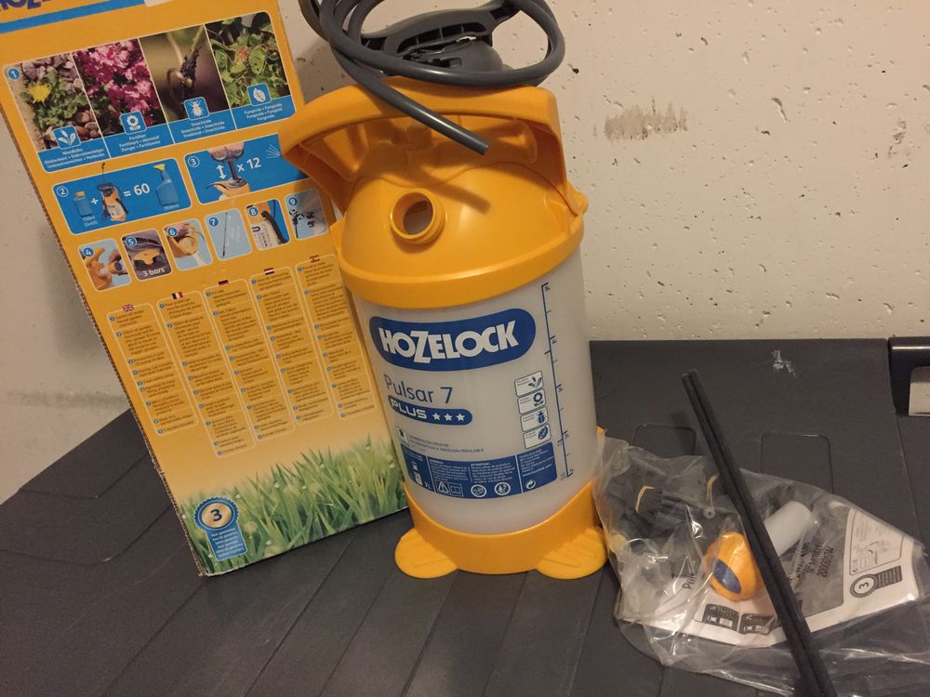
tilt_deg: -23.8
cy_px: 348
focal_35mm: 29
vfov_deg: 48.2
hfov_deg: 61.7
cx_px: 465
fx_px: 779
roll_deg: +10.0
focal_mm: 4.15
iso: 500
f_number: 2.2
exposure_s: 1/17
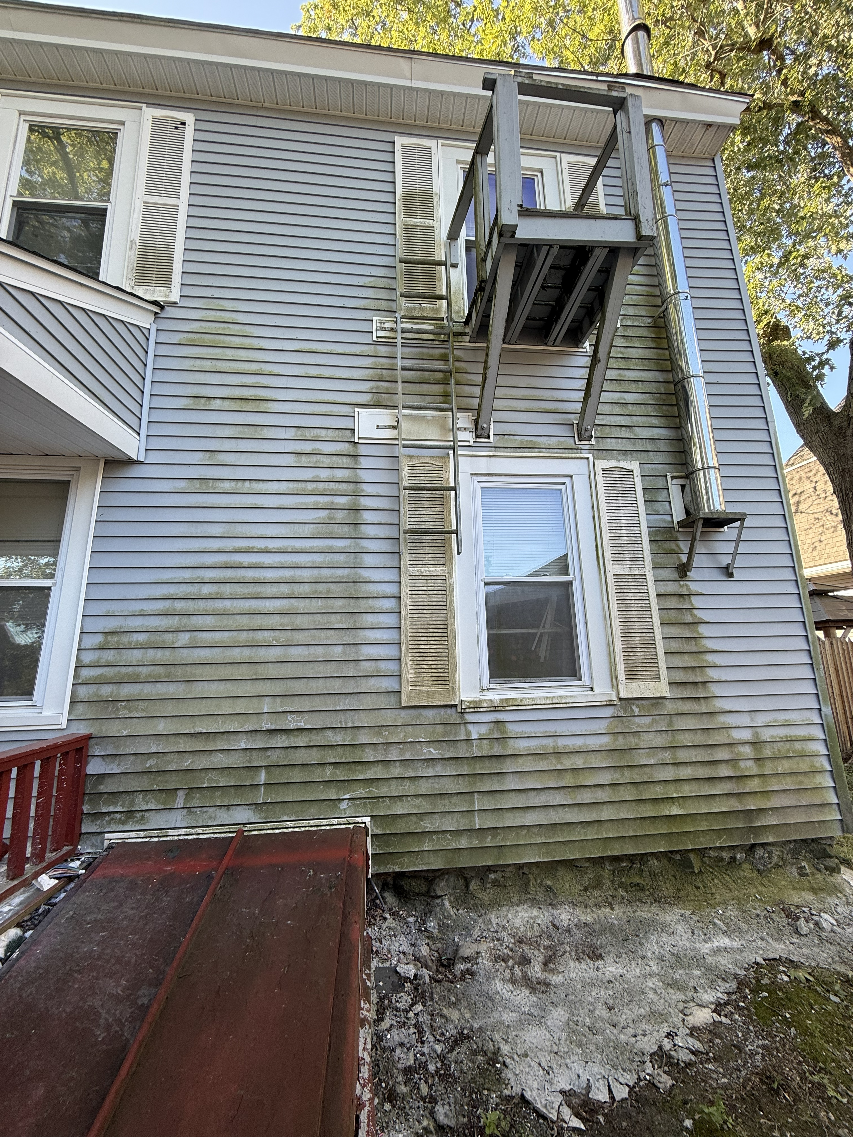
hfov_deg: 85.7
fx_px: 460
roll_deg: +0.1
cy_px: 568
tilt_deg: +12.4
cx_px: 426
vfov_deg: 102.1
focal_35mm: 14
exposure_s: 1/99
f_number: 2.2
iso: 50
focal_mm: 2.22
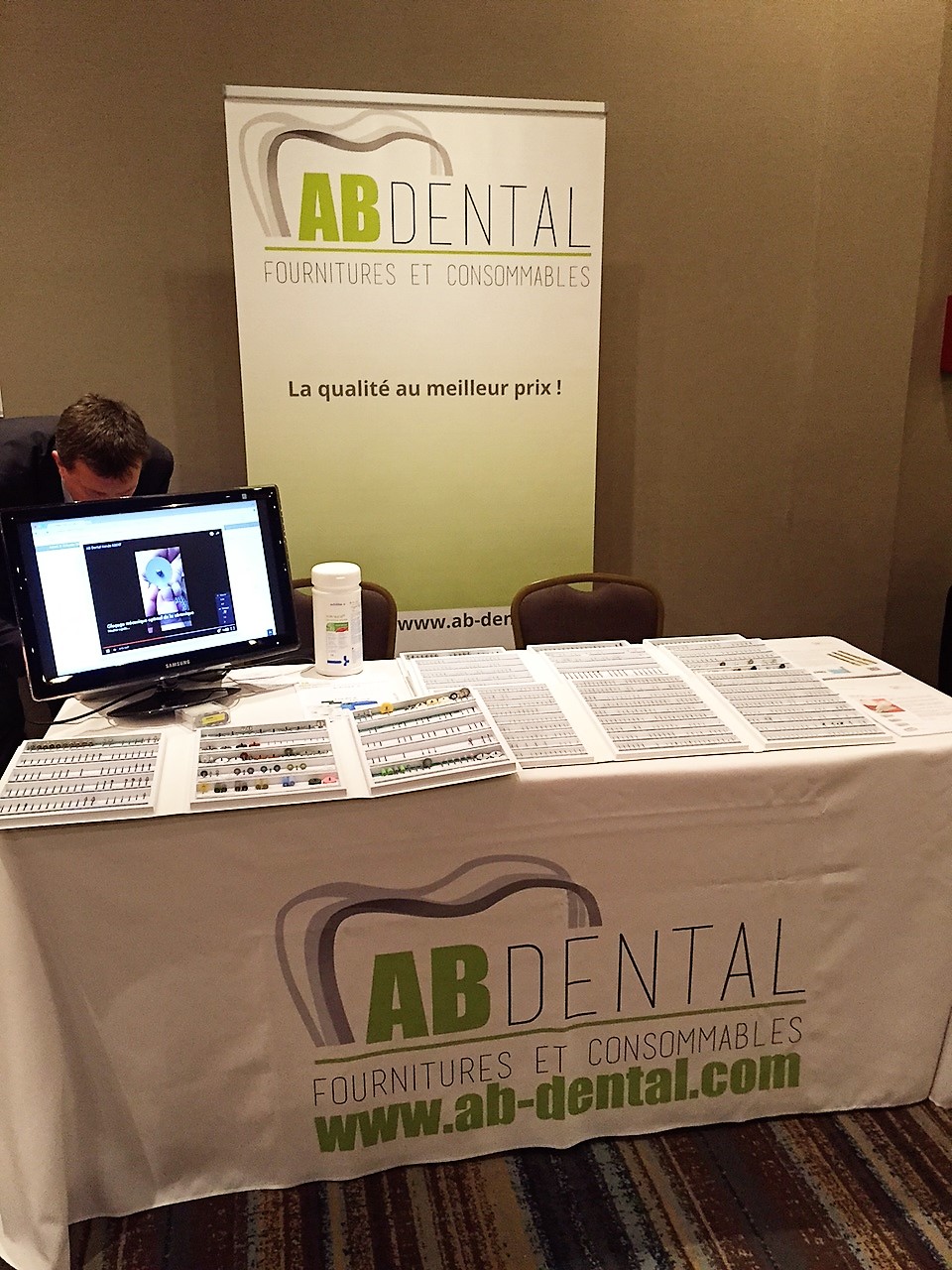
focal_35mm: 29
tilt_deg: -14.5
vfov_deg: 61.7
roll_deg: -0.2
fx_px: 1063
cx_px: 476
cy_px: 635
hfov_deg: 48.2
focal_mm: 4.15
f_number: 2.2
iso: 160
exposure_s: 1/30
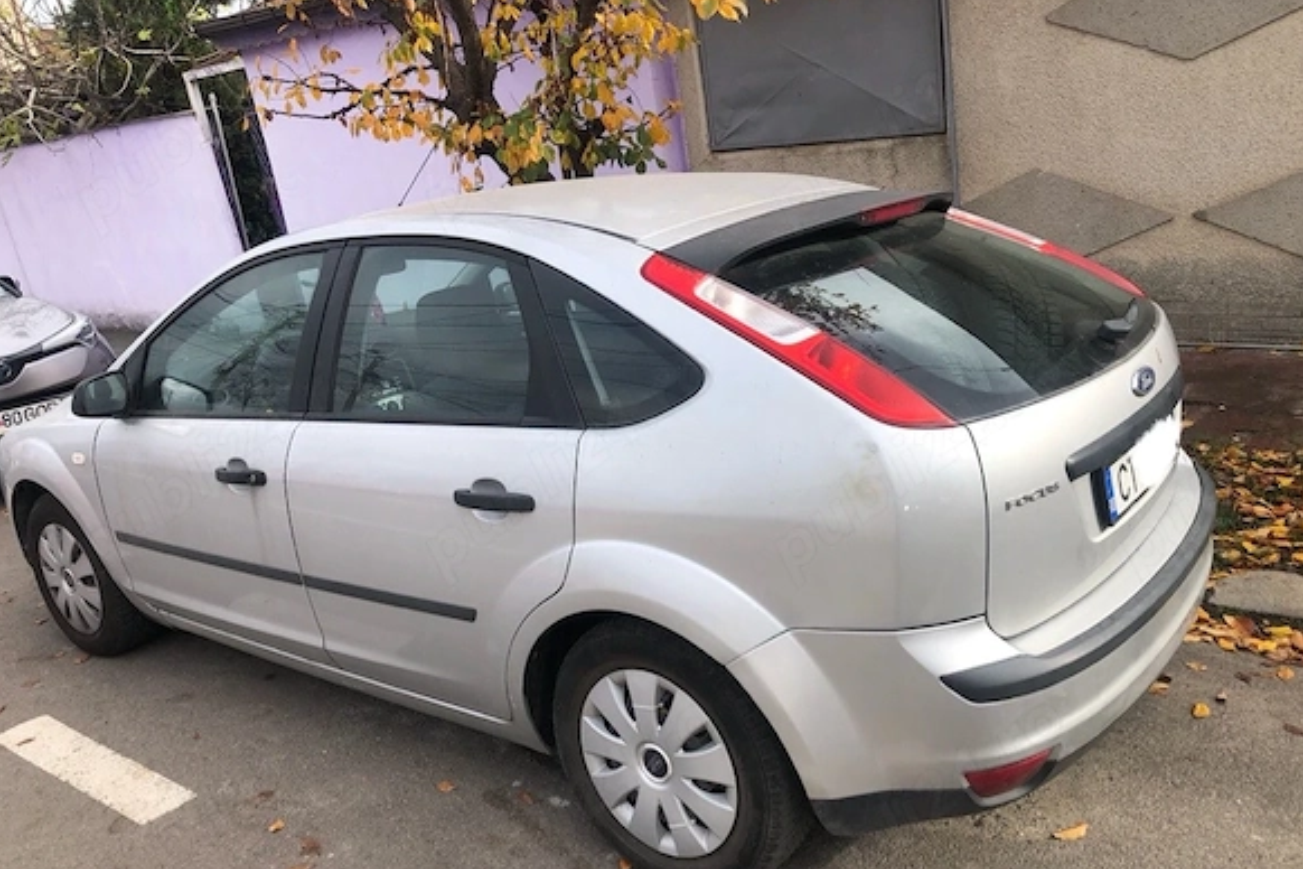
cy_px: 473
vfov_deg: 43.6
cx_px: 658
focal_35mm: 30
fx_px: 1086
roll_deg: +8.1
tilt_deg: -19.8
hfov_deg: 61.9
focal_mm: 3.99
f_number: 1.8
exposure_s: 1/685
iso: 20
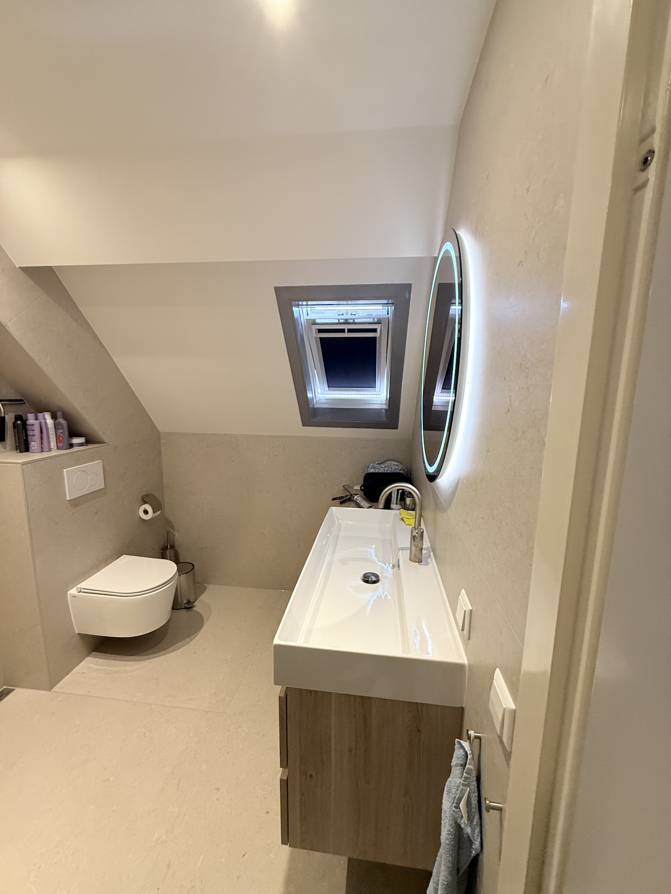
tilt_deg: -8.3
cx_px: 336
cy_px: 447
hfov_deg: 85.7
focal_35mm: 14
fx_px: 362
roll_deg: -0.8
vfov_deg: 102.1
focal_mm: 2.22
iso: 250
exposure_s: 1/100
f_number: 2.2
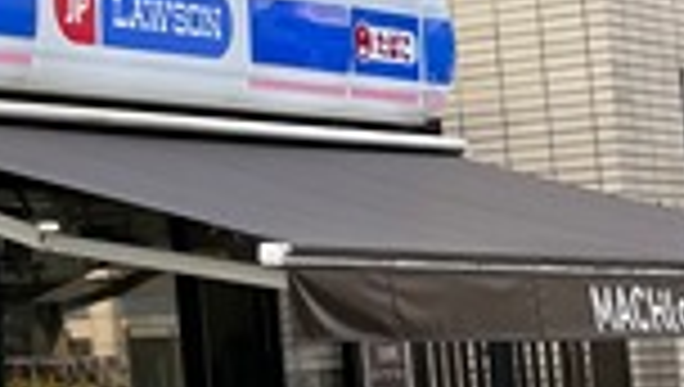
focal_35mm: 149
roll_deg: +3.5
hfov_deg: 12.9
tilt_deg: +6.1
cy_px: 117
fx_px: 2706
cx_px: -590
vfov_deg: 8.2
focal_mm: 4.2
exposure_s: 1/506
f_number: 1.6
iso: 32
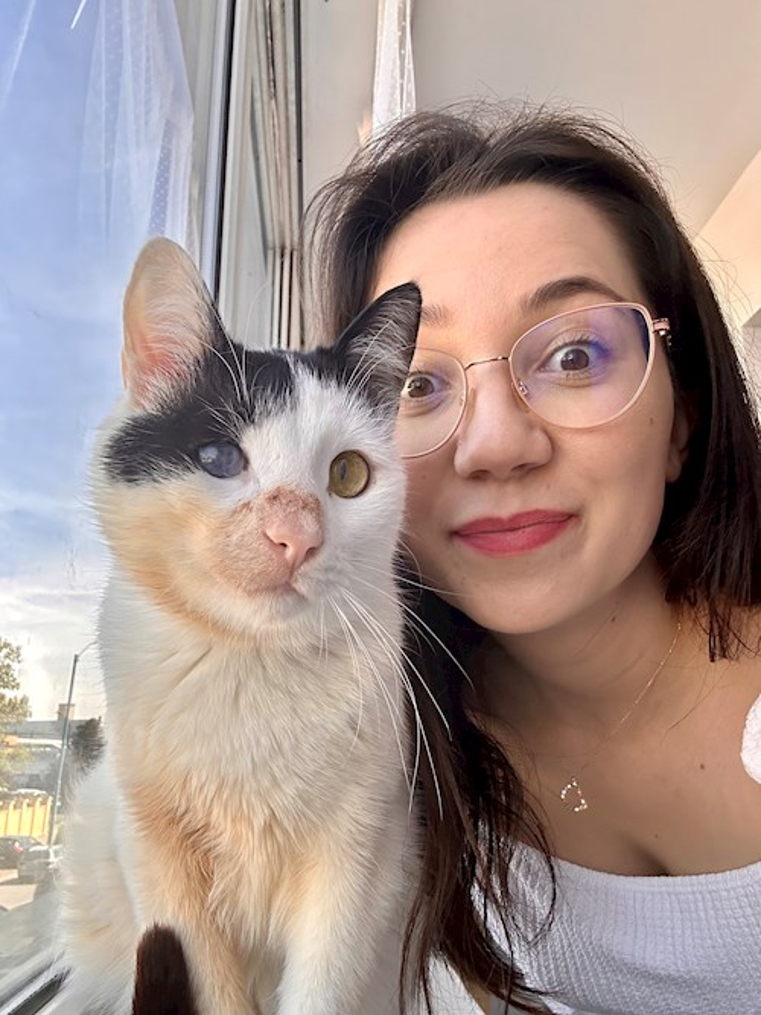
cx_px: 380
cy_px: 508
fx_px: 880
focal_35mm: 30
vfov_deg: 60.0
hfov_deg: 46.8
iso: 40
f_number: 1.9
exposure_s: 1/133
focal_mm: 2.69
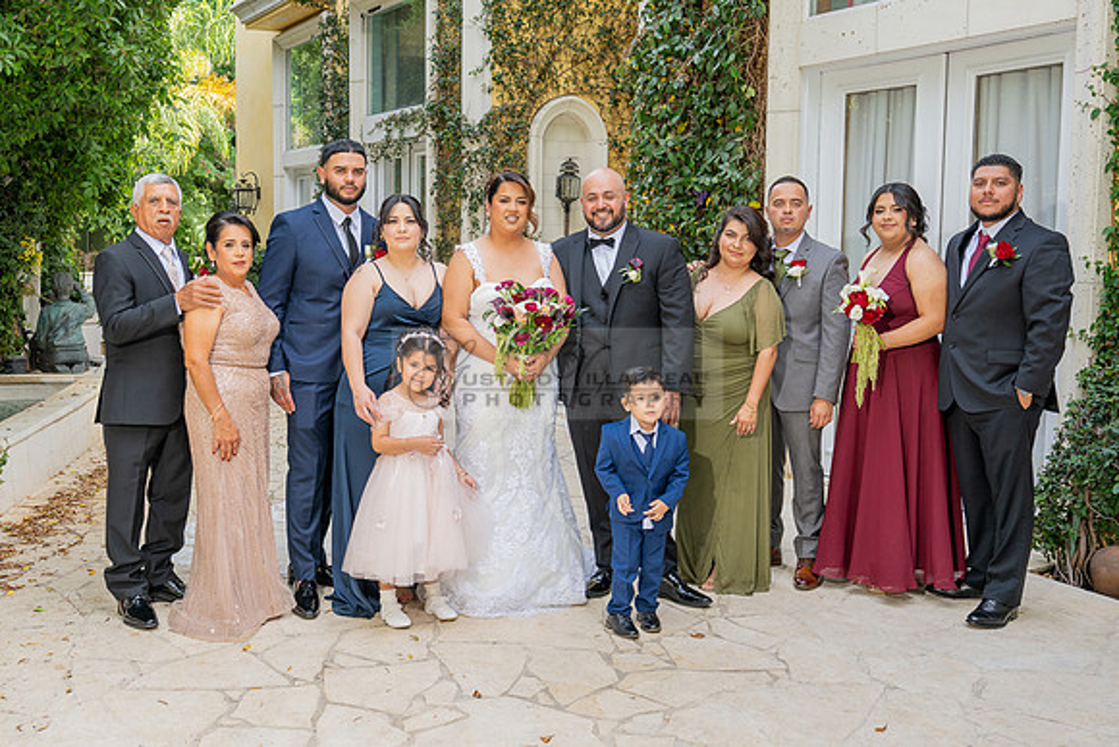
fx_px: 1169
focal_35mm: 38
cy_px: 327
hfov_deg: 51.0
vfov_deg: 35.4
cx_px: 474
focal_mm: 32
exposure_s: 1/200
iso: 200
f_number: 4.5
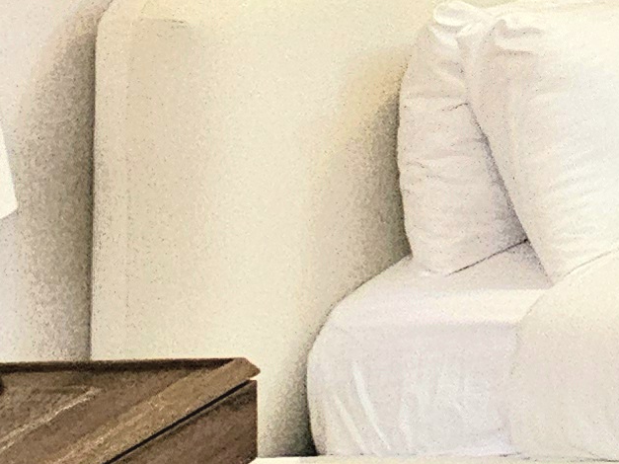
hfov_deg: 13.7
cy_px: -415
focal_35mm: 83
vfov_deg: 15.0
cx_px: 1594
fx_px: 1484
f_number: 2.2
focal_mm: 2.2
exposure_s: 1/50.3
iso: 320
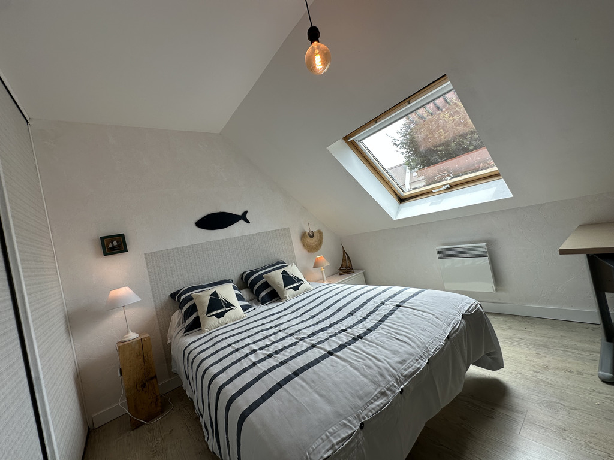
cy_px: 230
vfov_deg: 85.7
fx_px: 248
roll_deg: +13.0
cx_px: 307
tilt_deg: -0.7
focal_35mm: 14
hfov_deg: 102.1
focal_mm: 2.22
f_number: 2.2
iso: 40
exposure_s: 1/103
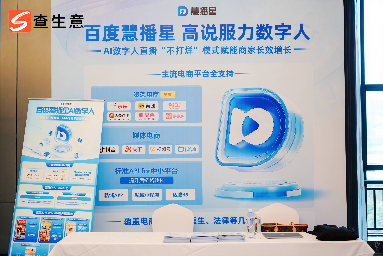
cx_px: 192
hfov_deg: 42.7
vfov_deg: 29.2
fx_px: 489
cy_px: 128
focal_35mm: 46
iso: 320
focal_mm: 46
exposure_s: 1/160
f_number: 2.8
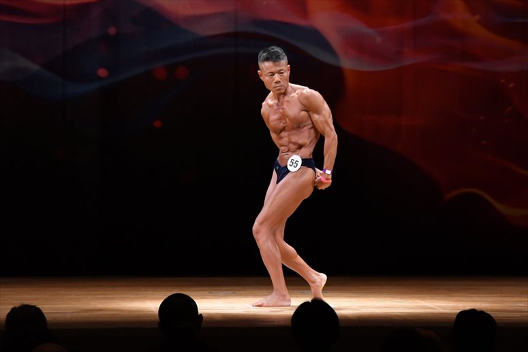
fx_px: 3298
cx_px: 264
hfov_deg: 9.2
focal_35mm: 225
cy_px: 176
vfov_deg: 6.1
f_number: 5.6
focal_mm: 150
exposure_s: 1/400
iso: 4000
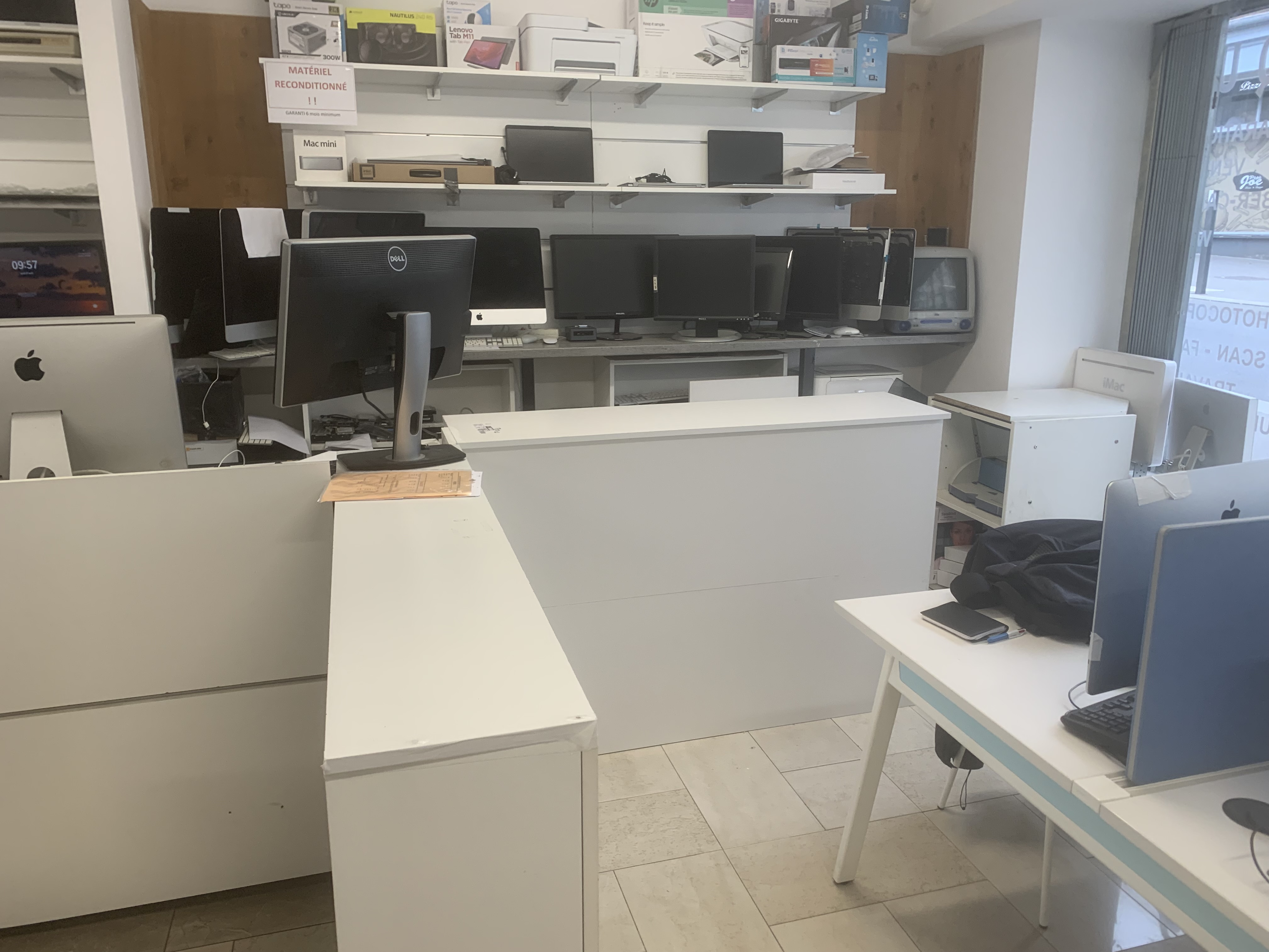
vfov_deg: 53.1
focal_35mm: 26
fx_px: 953
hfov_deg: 67.3
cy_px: 476
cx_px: 634
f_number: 1.8
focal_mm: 4.25
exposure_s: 1/121
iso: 80
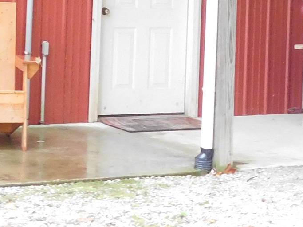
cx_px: 260
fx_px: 1418
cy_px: -94
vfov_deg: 9.0
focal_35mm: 162
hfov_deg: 12.1
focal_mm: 6.3
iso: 400
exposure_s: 1/15
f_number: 3.5
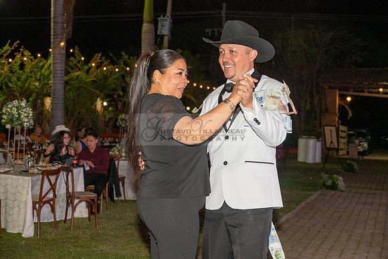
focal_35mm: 50
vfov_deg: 27.0
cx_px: 194
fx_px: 539
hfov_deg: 39.6
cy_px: 130
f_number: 5.6
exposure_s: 1/200
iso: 2000
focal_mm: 50
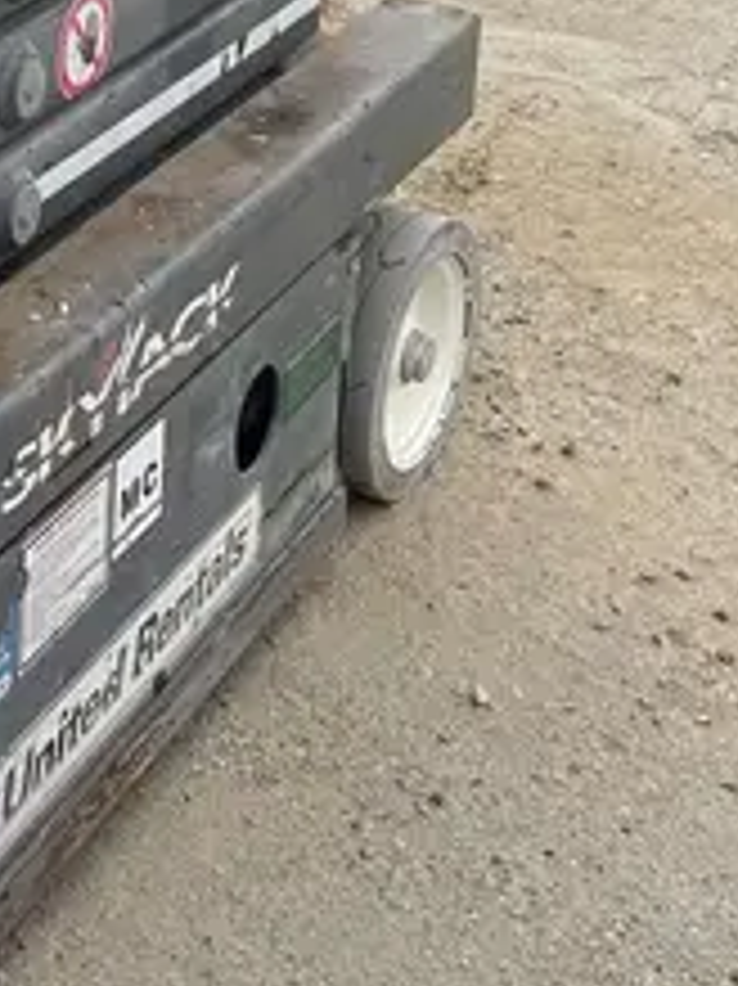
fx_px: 2475
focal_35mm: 87
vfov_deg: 20.3
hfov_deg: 15.8
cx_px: -302
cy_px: -349
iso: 50
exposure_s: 1/1832
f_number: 1.6
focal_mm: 5.1
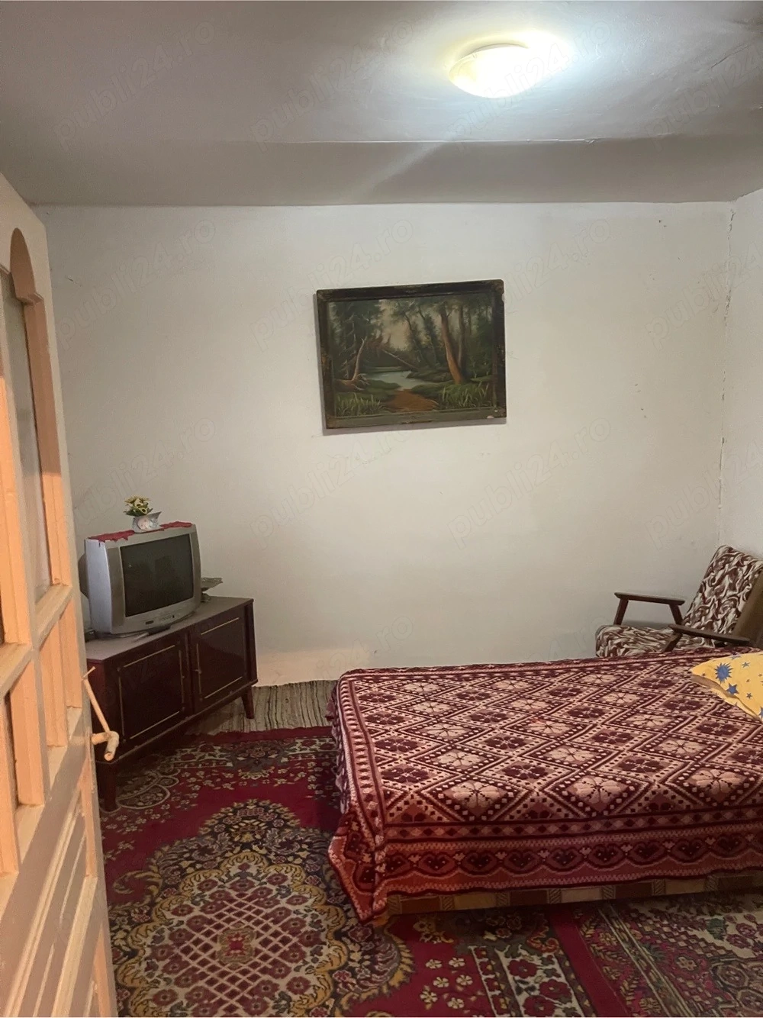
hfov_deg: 54.9
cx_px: 382
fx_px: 735
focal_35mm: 25
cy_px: 509
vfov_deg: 69.4
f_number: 1.6
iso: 500
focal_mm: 5.1
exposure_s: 1/50
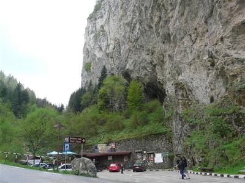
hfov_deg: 63.4
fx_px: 198
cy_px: 92
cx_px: 122
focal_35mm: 28
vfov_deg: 49.7
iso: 100
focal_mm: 4.6
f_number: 4
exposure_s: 1/125
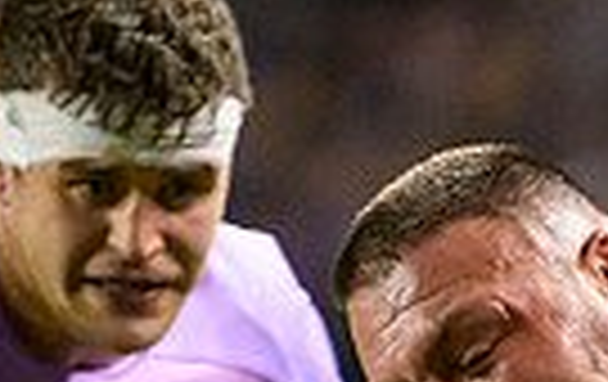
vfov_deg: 0.5
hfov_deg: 0.8
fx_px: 43520
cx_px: 1053
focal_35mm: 2621
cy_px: 1290
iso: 8000
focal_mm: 400
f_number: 2.8
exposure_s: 1/1600
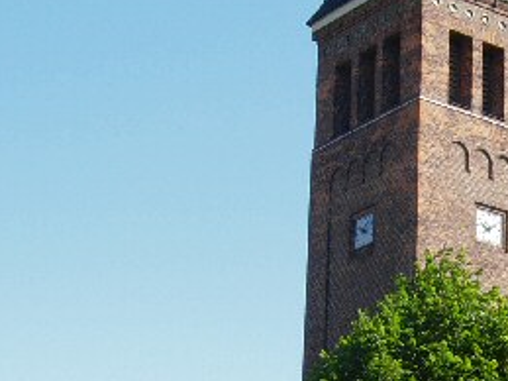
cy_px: 384
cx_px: 520
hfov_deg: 15.5
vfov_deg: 11.7
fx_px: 1834
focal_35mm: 125
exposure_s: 1/197
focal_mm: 7.5
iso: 50
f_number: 4.3
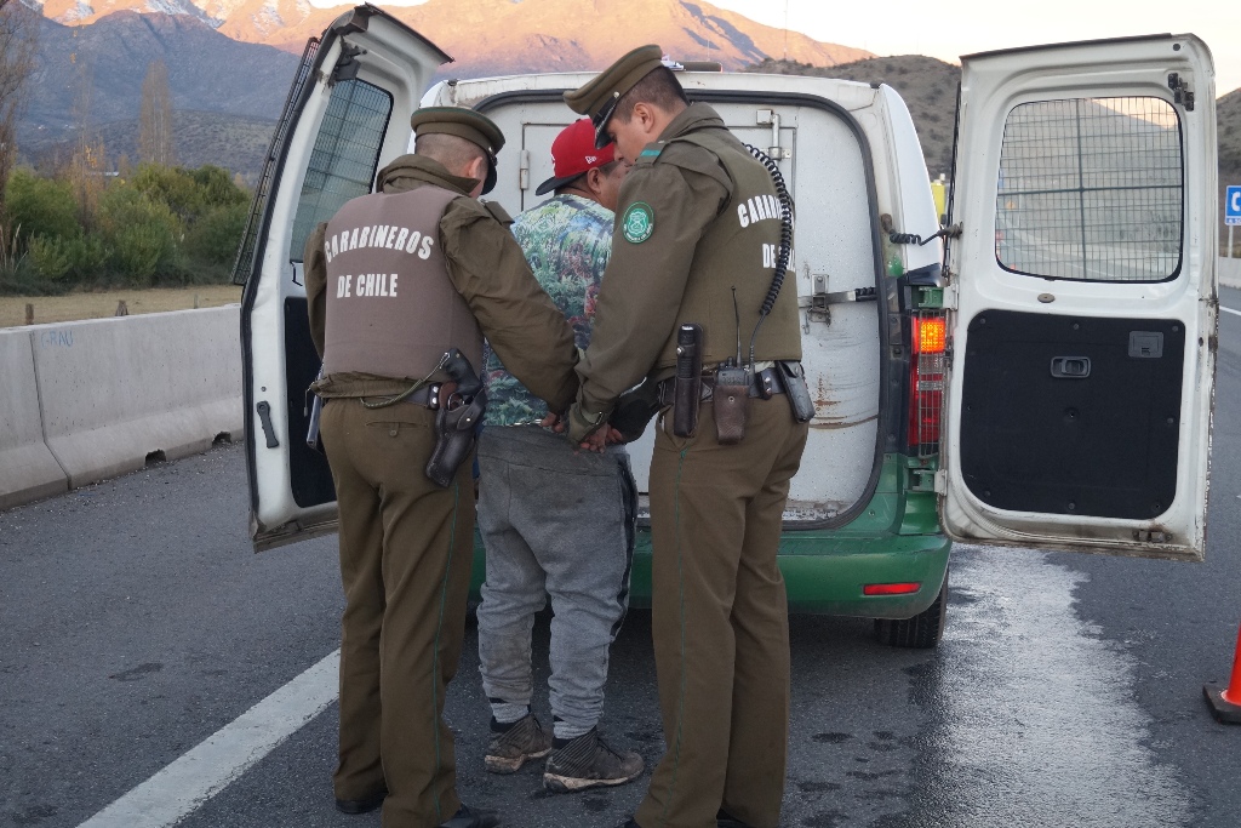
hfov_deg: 37.8
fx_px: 1810
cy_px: 414
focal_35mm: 52
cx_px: 620
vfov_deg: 25.8
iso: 800
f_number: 5
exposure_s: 1/160
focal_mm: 35
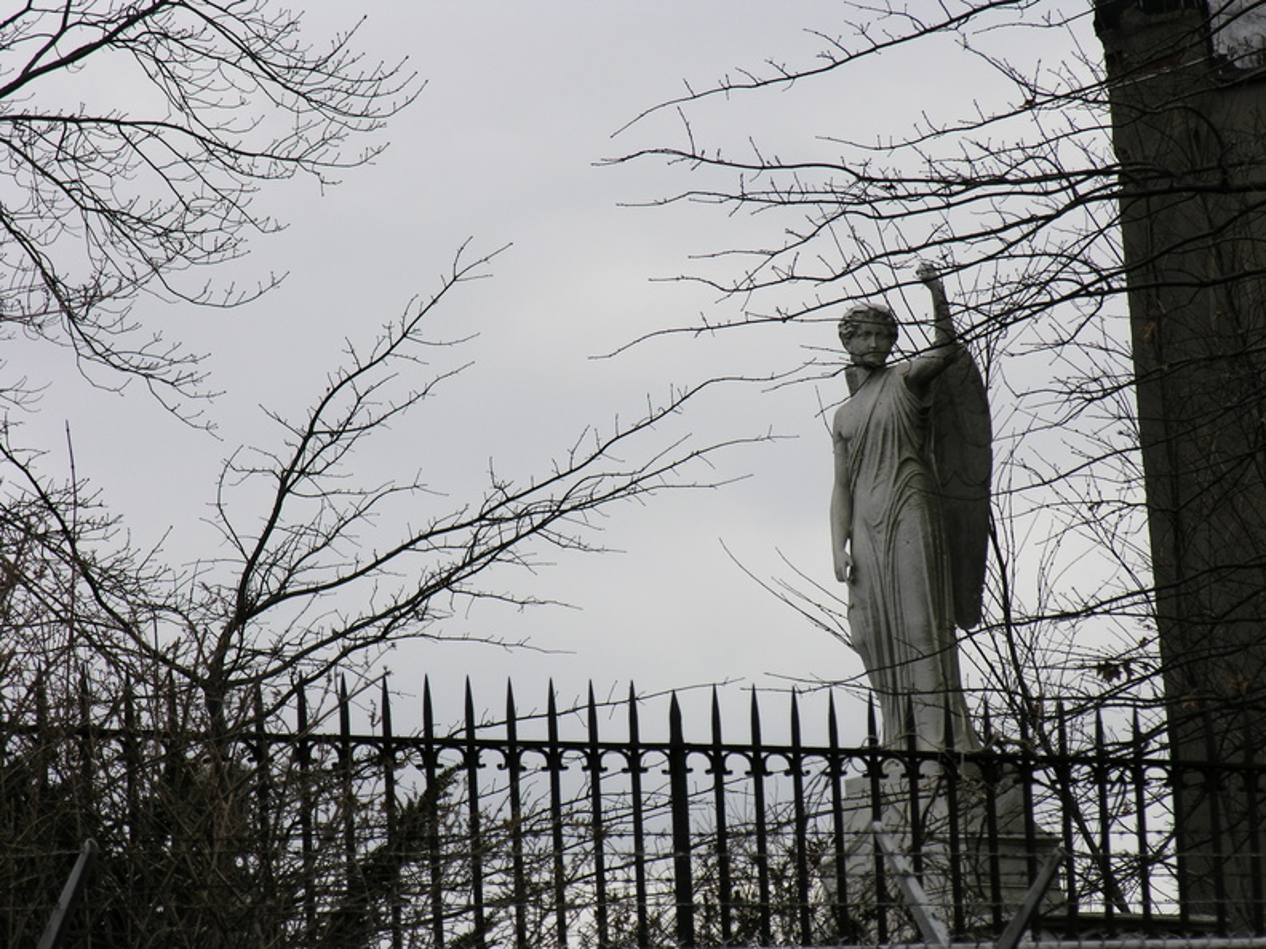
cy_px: 474
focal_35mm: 314
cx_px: 633
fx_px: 11484
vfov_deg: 4.7
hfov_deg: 6.3
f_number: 5
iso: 50
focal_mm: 80
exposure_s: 1/274
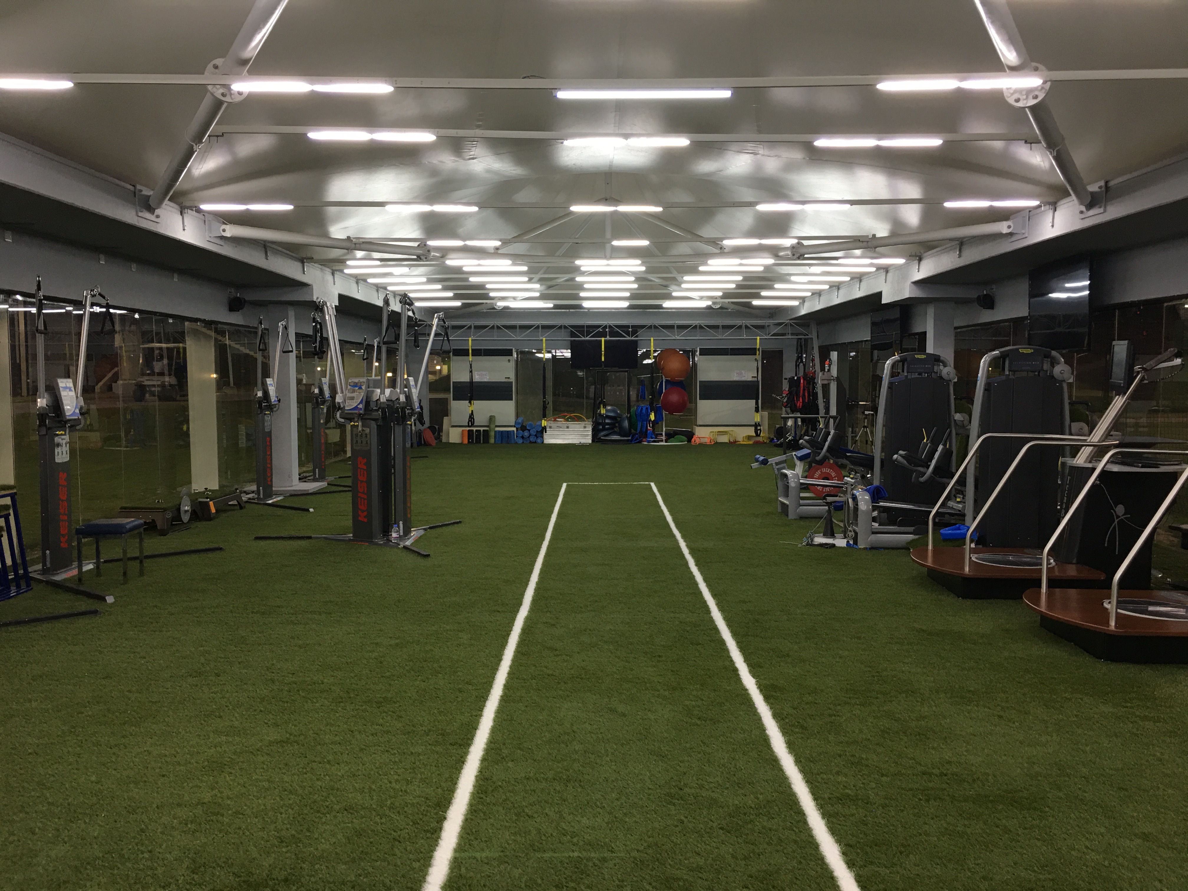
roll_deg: -0.1
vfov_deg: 48.2
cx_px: 594
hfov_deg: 61.7
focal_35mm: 29
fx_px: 995
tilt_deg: -4.0
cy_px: 446
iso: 32
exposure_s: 1/17
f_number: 2.2
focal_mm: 4.15
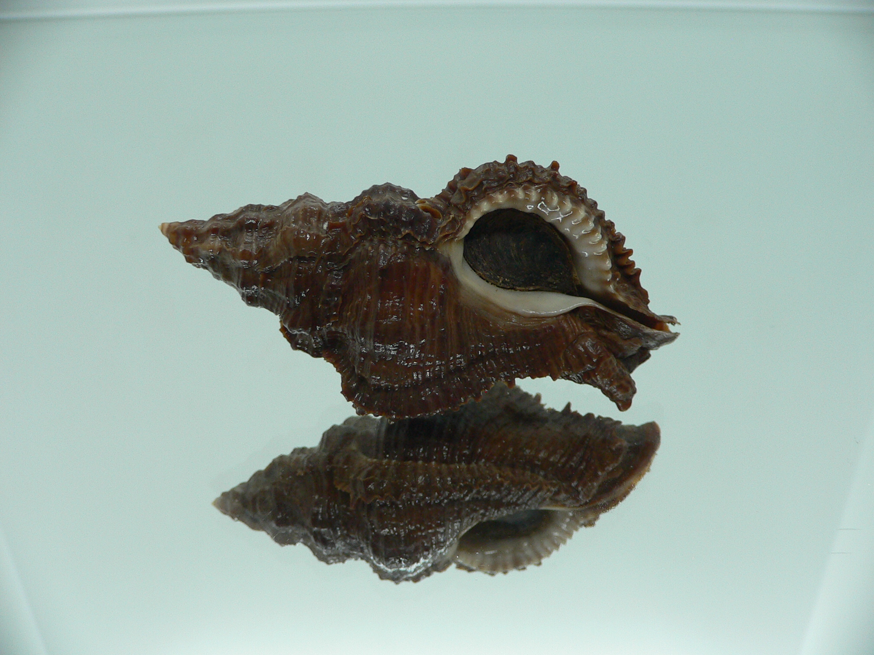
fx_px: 884
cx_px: 437
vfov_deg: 40.7
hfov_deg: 52.6
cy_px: 328
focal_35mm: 35
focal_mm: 4.6
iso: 100
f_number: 2.8
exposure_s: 1/60
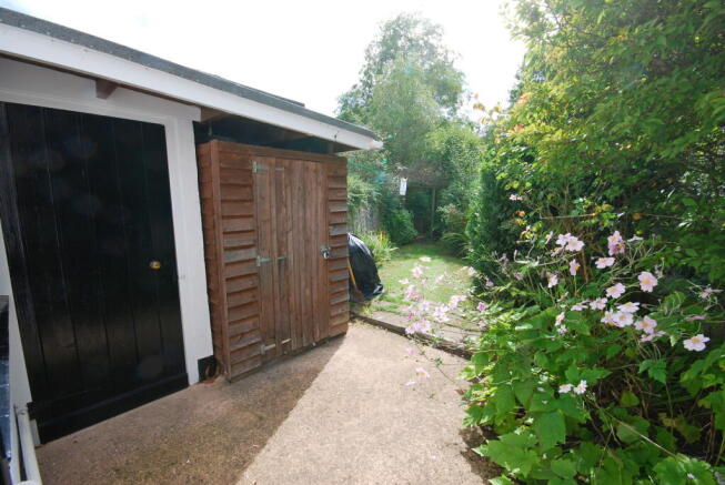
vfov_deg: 77.5
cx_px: 362
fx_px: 302
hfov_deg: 100.3
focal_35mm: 15
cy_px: 242
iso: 200
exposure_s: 1/125
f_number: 9
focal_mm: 10
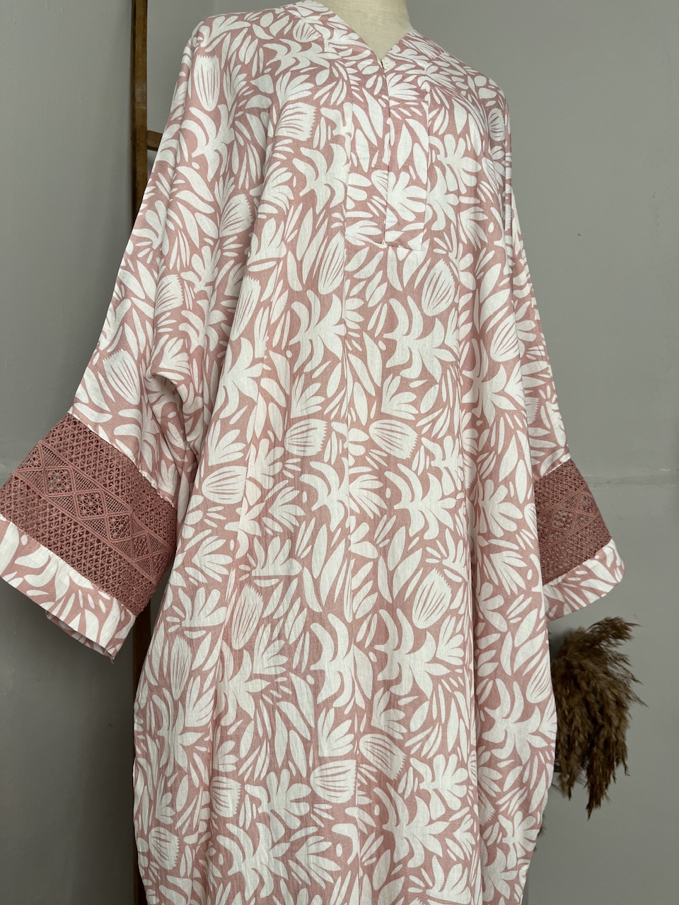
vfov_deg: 67.3
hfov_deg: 53.1
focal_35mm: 26
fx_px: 680
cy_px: 452
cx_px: 340
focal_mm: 5.1
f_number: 1.6
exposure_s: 1/122
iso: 80
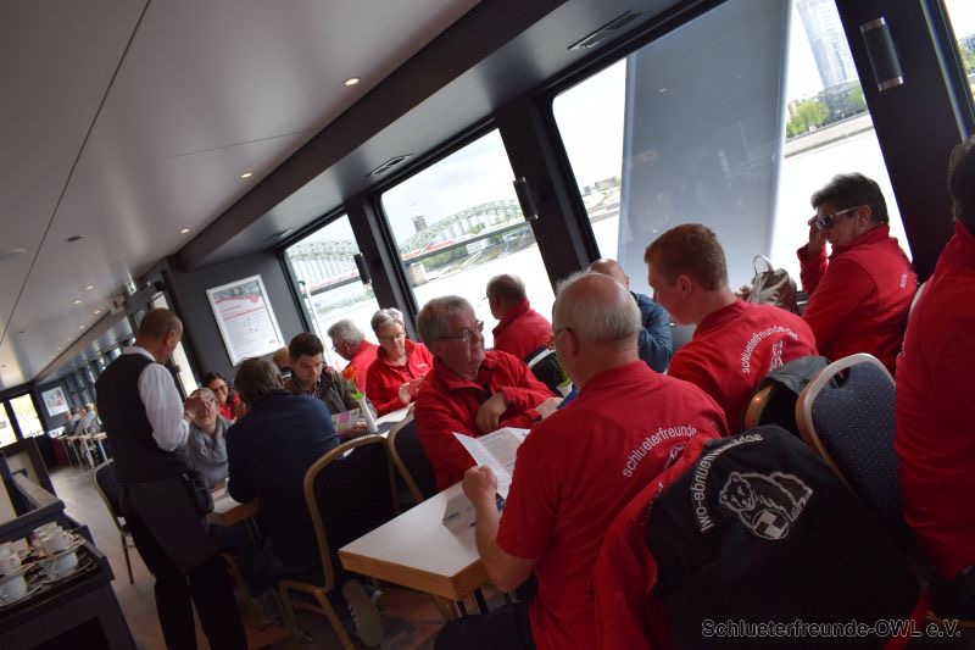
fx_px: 731
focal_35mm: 27
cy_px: 325
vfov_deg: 47.9
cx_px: 488
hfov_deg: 67.4
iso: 400
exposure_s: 1/160
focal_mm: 18
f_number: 6.3
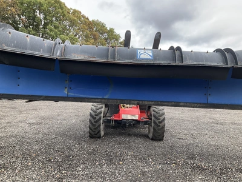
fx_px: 203
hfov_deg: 61.7
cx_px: 121
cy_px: 91
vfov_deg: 48.2
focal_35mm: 29
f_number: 1.8
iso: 25
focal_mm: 3
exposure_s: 1/406
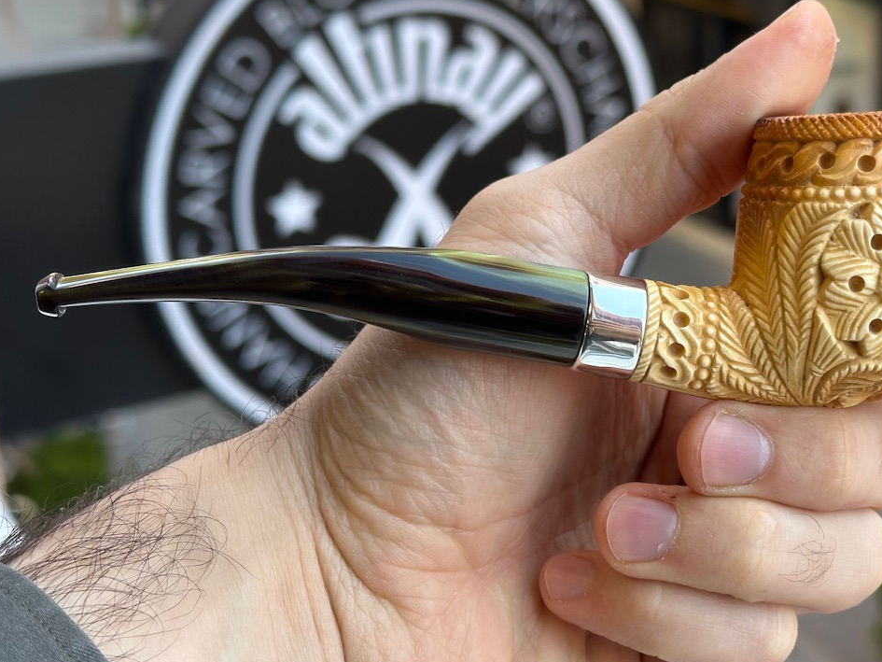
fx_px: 1656
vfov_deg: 22.6
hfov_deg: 29.6
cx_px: 592
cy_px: 295
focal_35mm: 65
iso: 64
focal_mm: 6.86
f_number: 1.78
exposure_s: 1/272
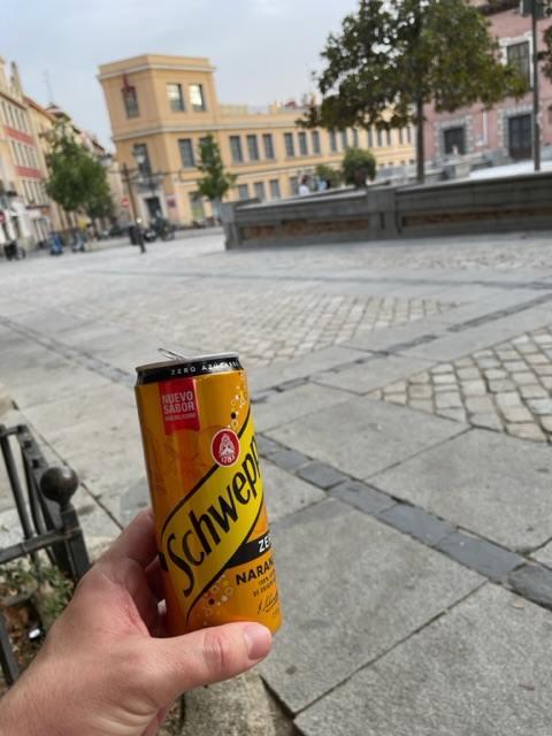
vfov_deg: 67.3
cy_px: 368
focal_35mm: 26
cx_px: 276
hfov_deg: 53.1
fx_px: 553
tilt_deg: -17.0
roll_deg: +9.4
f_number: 1.6
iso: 32
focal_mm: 4.2
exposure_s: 1/121
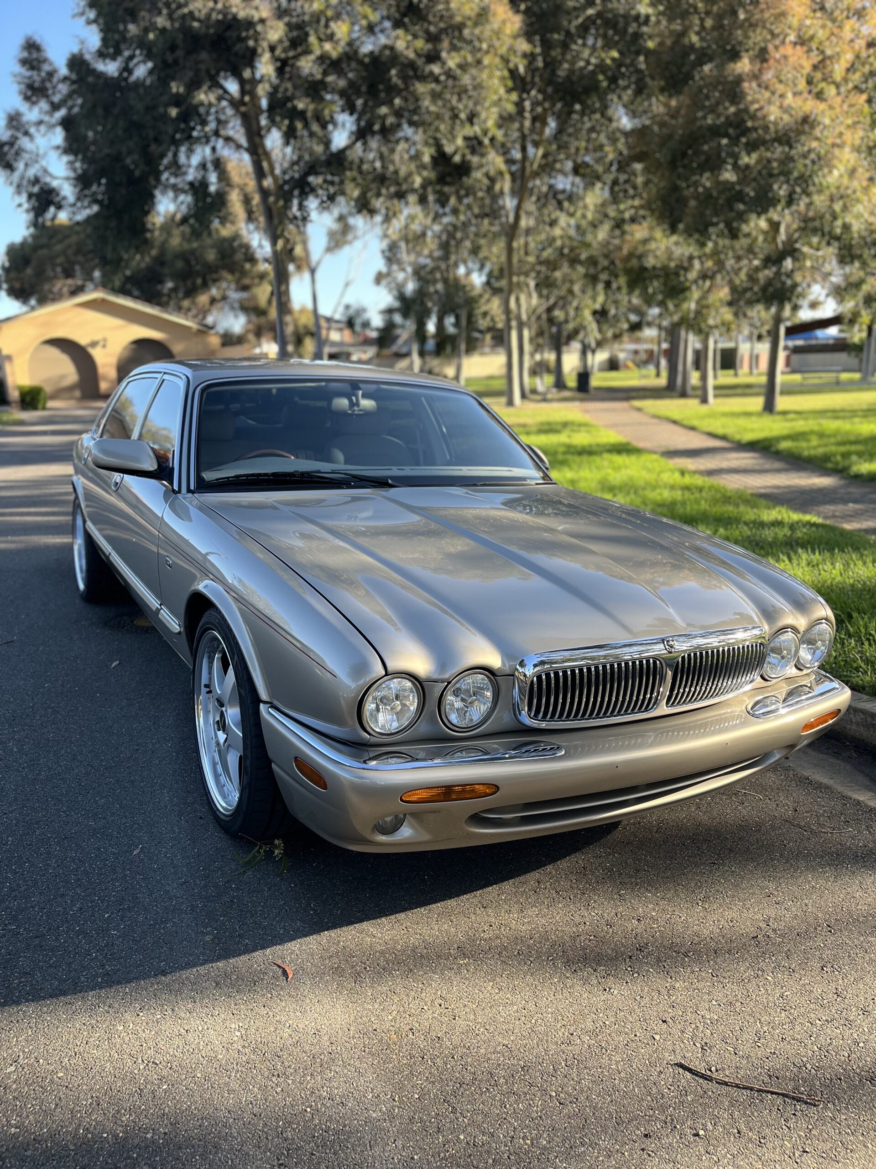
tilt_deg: -14.2
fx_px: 877
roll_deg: +1.9
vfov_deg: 67.3
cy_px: 584
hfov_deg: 53.1
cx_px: 438
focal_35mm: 26
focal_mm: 5.1
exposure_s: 1/550
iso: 50
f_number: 1.6
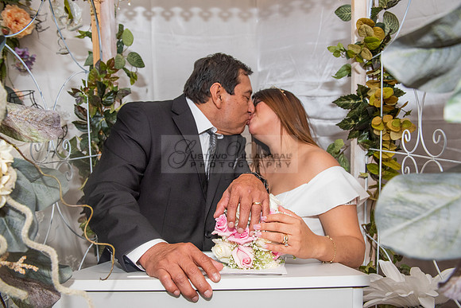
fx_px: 346
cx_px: 230
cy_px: 154
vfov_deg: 48.0
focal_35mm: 27
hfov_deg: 67.4
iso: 1600
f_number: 4.5
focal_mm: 27
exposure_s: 1/125
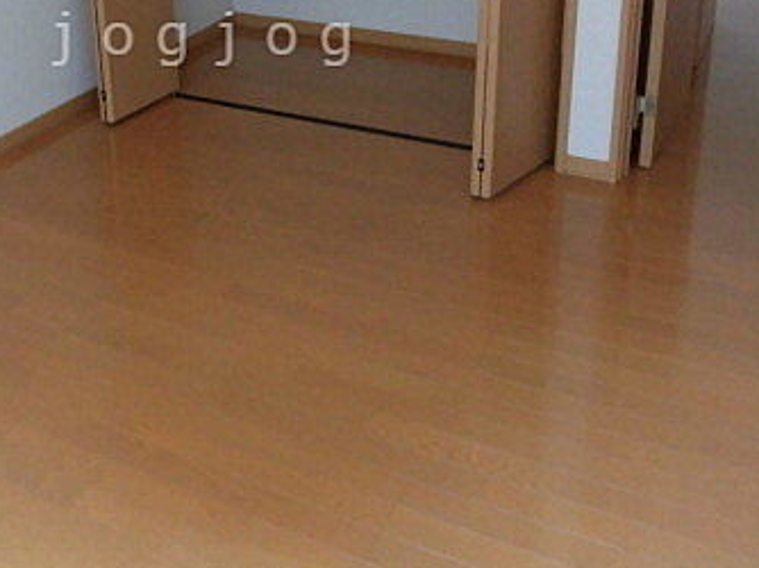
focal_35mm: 46
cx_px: 207
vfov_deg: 29.9
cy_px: 39
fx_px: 1008
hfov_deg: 40.3
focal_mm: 4.3
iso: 250
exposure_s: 1/40
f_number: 3.1
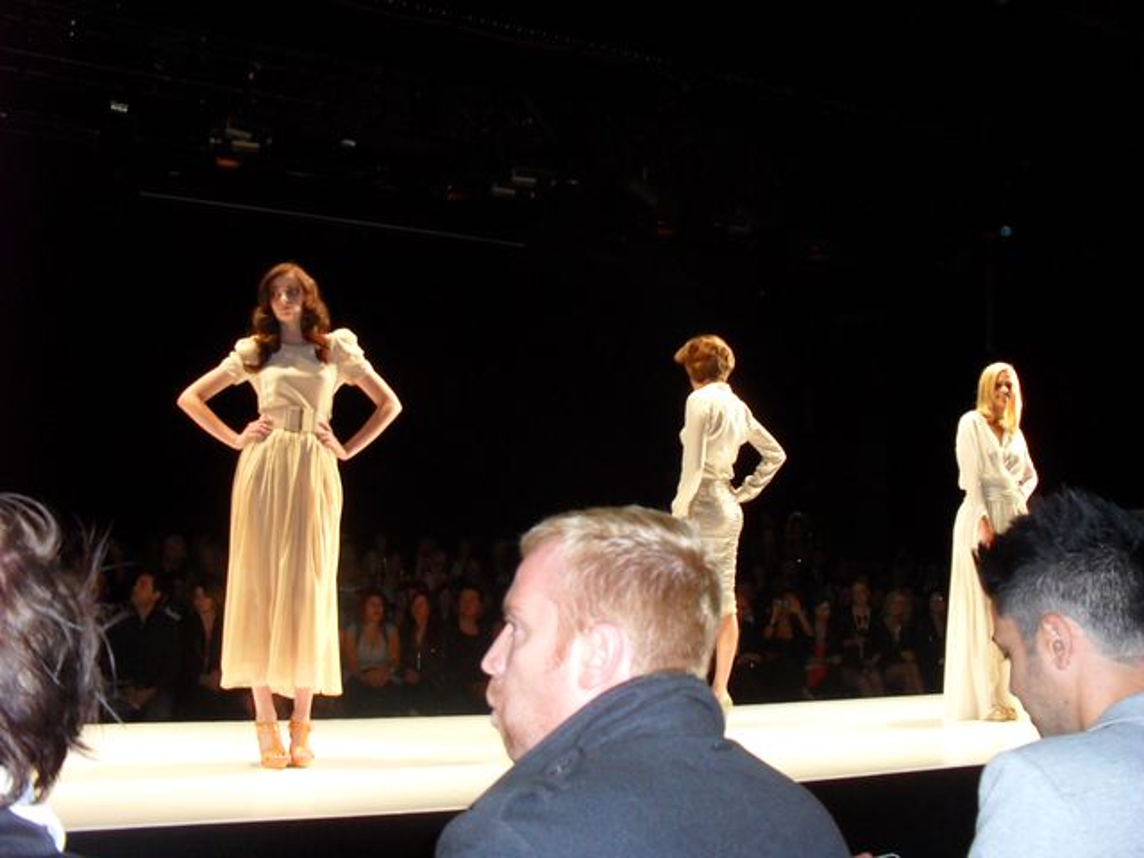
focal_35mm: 35
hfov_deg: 52.6
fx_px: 1157
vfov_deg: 40.7
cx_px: 572
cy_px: 429
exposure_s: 1/45
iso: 200
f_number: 3.2
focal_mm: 6.3
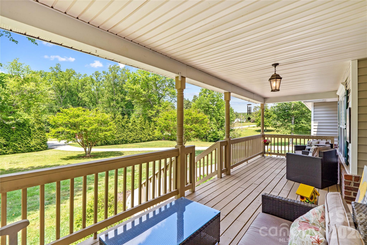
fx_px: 163
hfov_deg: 96.7
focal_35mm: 16
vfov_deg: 73.7
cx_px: 184
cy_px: 122
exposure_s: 1/50
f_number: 8
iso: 100
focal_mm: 16
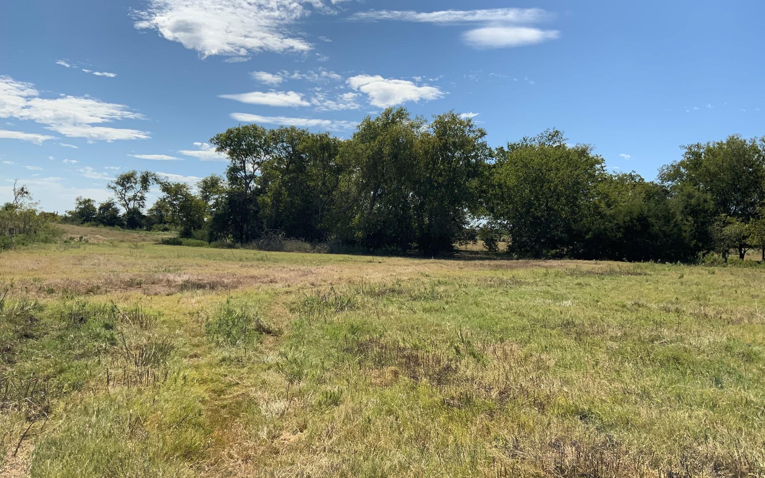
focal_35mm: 31
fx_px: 646
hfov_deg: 61.2
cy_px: 263
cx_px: 382
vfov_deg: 40.5
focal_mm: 3
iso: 20
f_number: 1.8
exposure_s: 1/3125
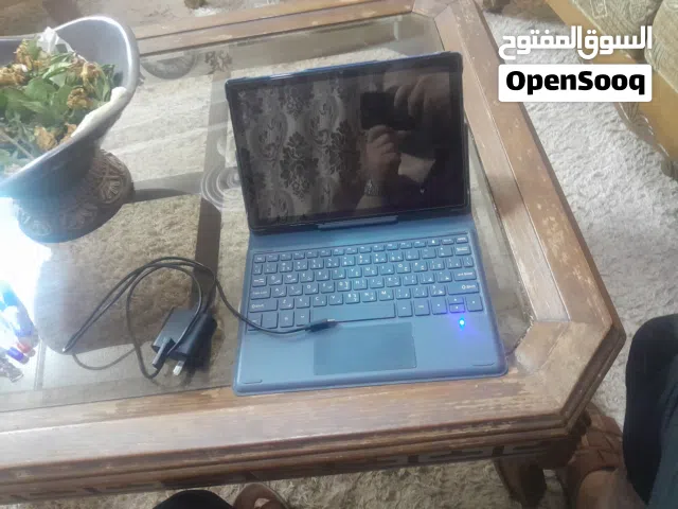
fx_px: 509
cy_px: 254
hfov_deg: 67.3
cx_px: 339
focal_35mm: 26
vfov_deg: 53.1
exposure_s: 1/20
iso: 800
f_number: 1.8
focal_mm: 3.98
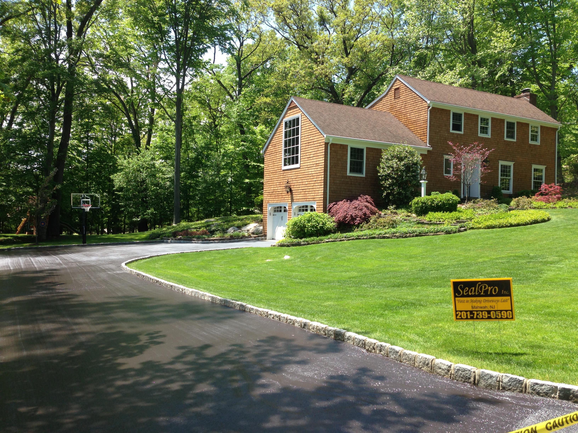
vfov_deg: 42.9
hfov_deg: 55.4
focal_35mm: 33
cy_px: 216
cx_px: 289
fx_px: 551
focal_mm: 4.13
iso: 50
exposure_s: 1/497
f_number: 2.4
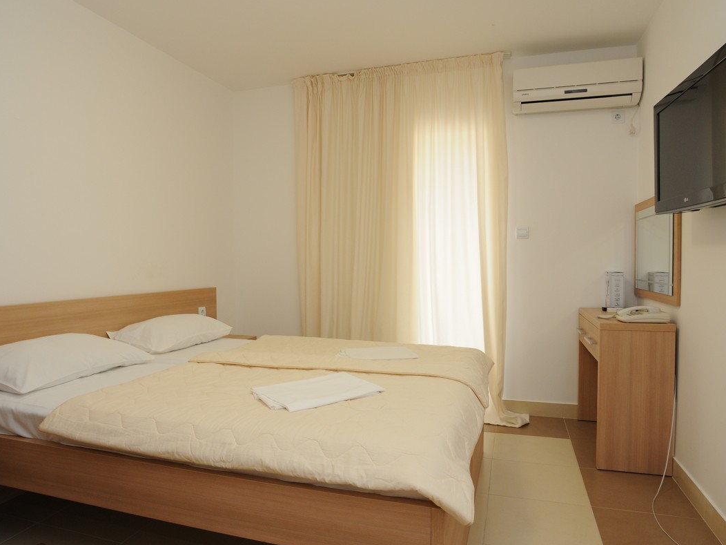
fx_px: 482
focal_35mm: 23
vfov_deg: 58.9
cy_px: 273
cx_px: 345
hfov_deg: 73.9
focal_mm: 14
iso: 400
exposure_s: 1/30
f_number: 5.6
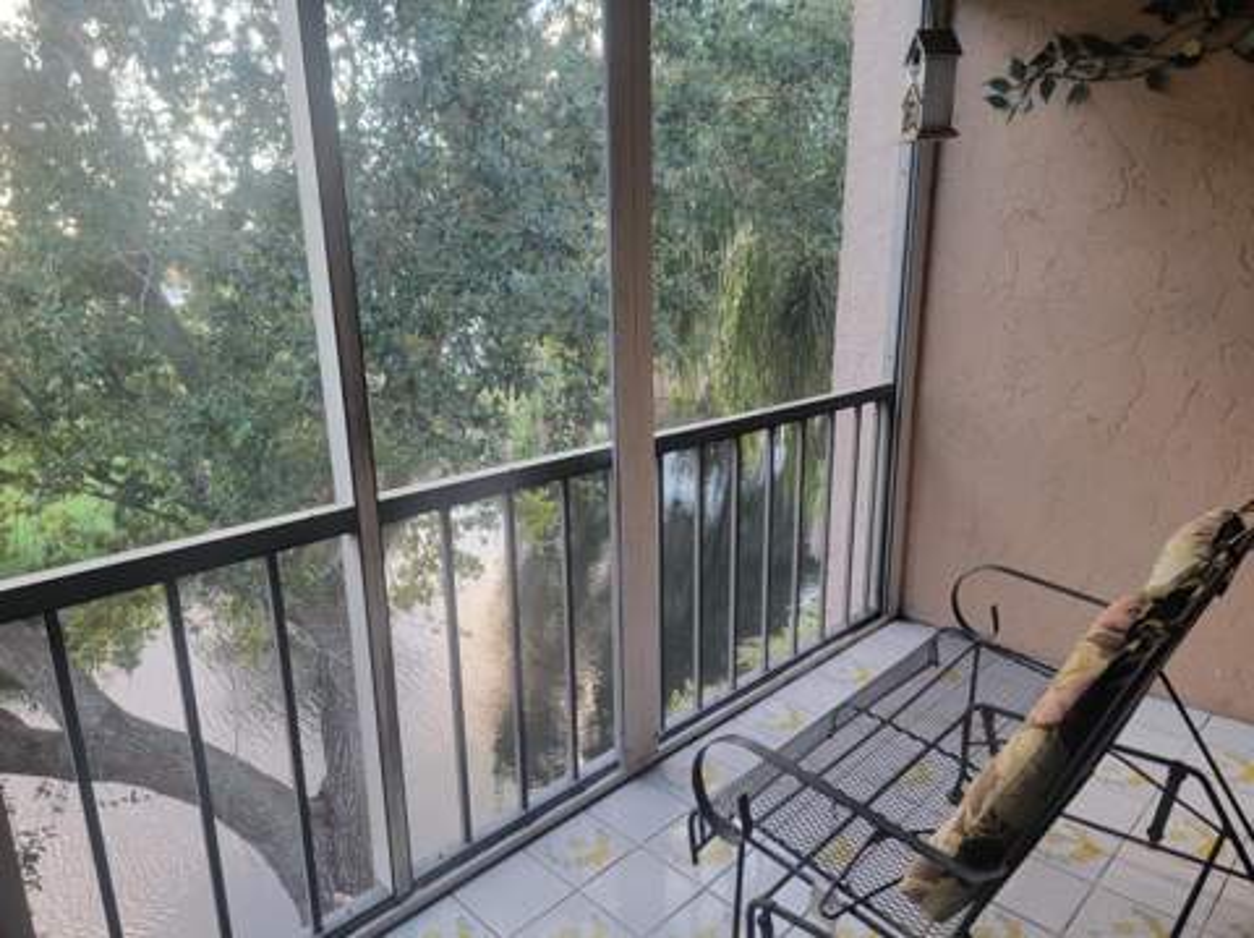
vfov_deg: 56.7
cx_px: 627
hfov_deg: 71.7
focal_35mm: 24
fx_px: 869
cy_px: 469
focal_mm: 6.7
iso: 160
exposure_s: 1/60
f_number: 1.8
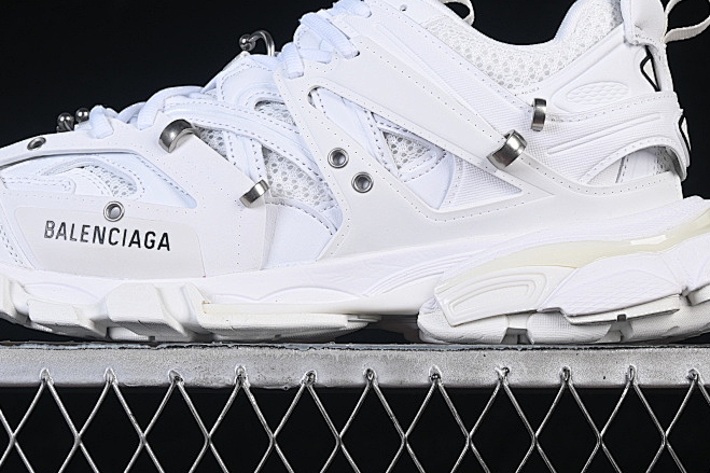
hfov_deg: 16.7
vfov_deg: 11.1
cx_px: 332
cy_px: 105
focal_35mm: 123
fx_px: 2425
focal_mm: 50
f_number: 8
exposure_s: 1/80
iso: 160
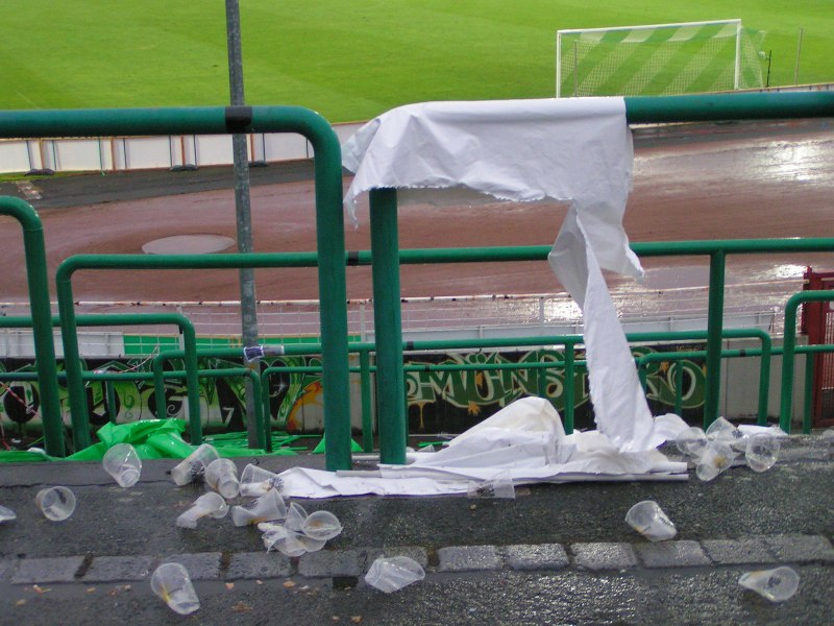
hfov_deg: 32.2
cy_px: 313
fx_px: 1446
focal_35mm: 60
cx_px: 417
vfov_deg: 24.4
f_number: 3.2
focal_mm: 9.2
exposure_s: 1/50
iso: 200
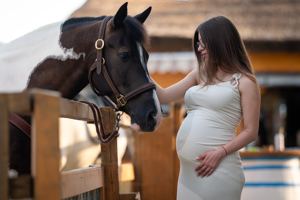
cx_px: 158
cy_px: 94
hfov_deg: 12.4
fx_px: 1382
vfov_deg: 8.3
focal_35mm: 166
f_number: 2
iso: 400
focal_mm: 135
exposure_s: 1/2500
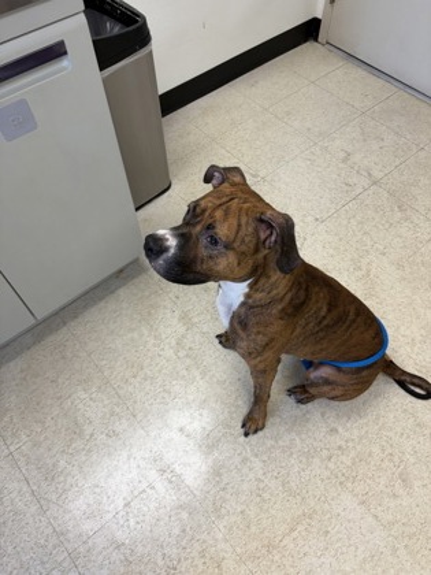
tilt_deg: -55.9
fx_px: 432
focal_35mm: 26
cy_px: 288
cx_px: 216
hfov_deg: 53.1
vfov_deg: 67.3
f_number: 1.6
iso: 80
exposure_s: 1/120
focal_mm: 5.96
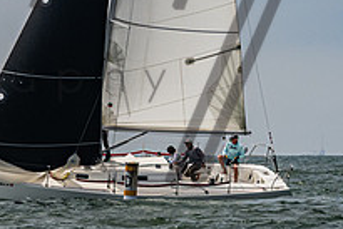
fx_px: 6054
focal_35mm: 635
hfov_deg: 3.2
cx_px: 184
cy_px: -9
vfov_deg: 2.2
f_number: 8
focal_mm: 165
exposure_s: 1/4000
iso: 500
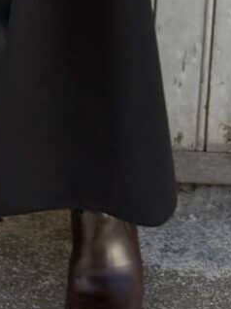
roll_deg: -0.6
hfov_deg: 12.3
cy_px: -369
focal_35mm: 116
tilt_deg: -9.8
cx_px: -77
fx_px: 1034
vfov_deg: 13.6
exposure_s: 1/813
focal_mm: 6.76
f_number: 1.78
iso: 80
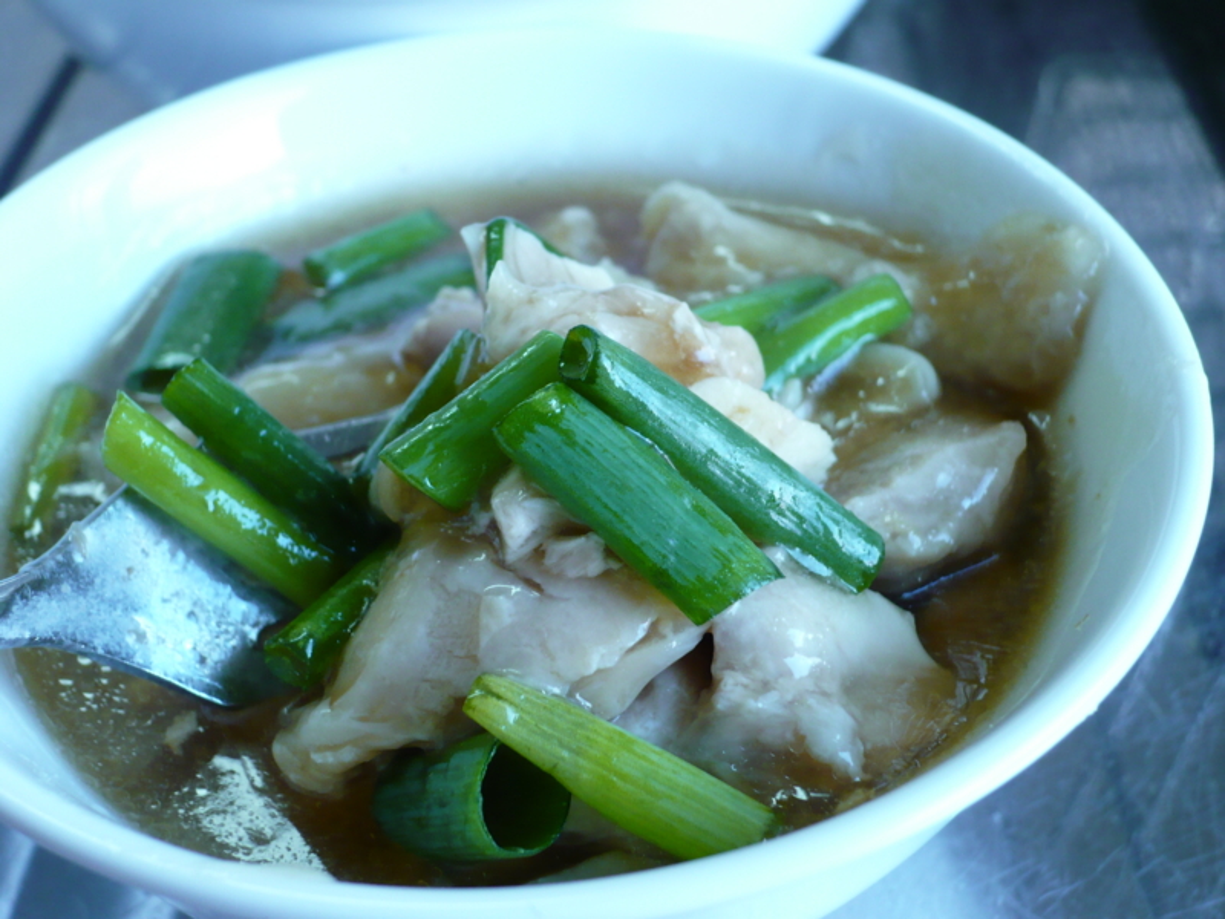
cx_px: 612
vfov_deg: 29.1
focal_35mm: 50
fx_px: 1769
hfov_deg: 38.2
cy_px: 460
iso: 200
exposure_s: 1/30
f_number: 3.4
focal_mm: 8.3
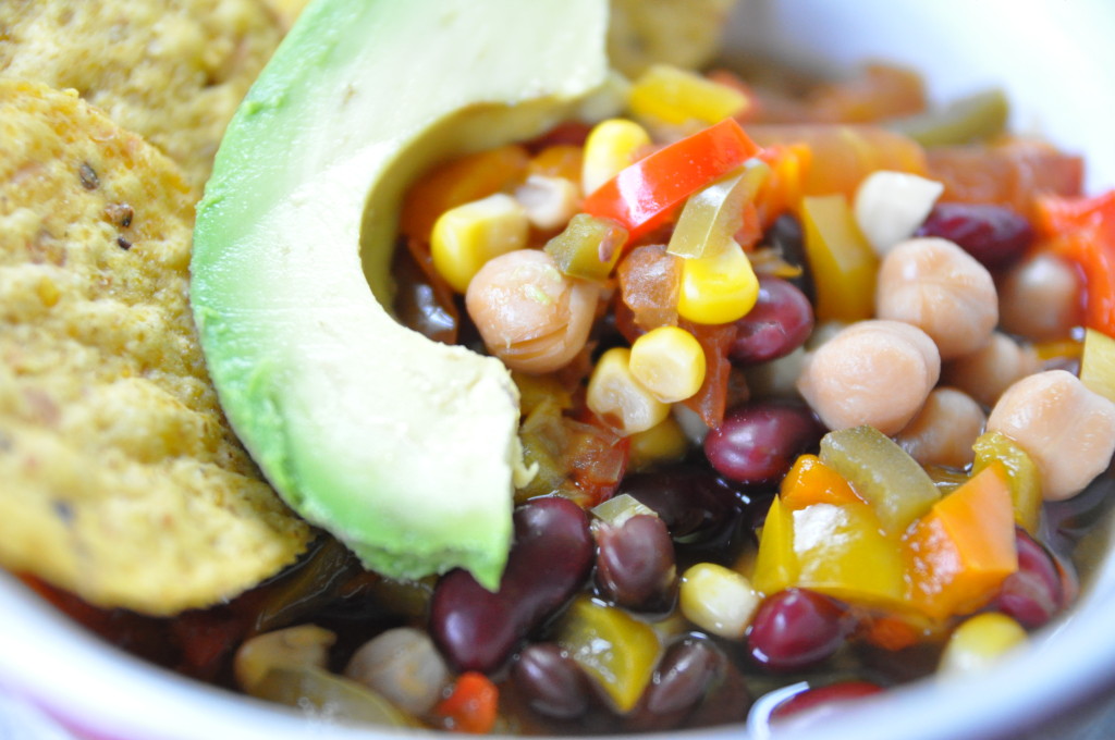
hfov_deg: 27.0
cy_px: 370
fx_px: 2320
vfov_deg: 18.1
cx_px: 558
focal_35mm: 75
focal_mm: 50
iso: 1600
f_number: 3.2
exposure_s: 1/60
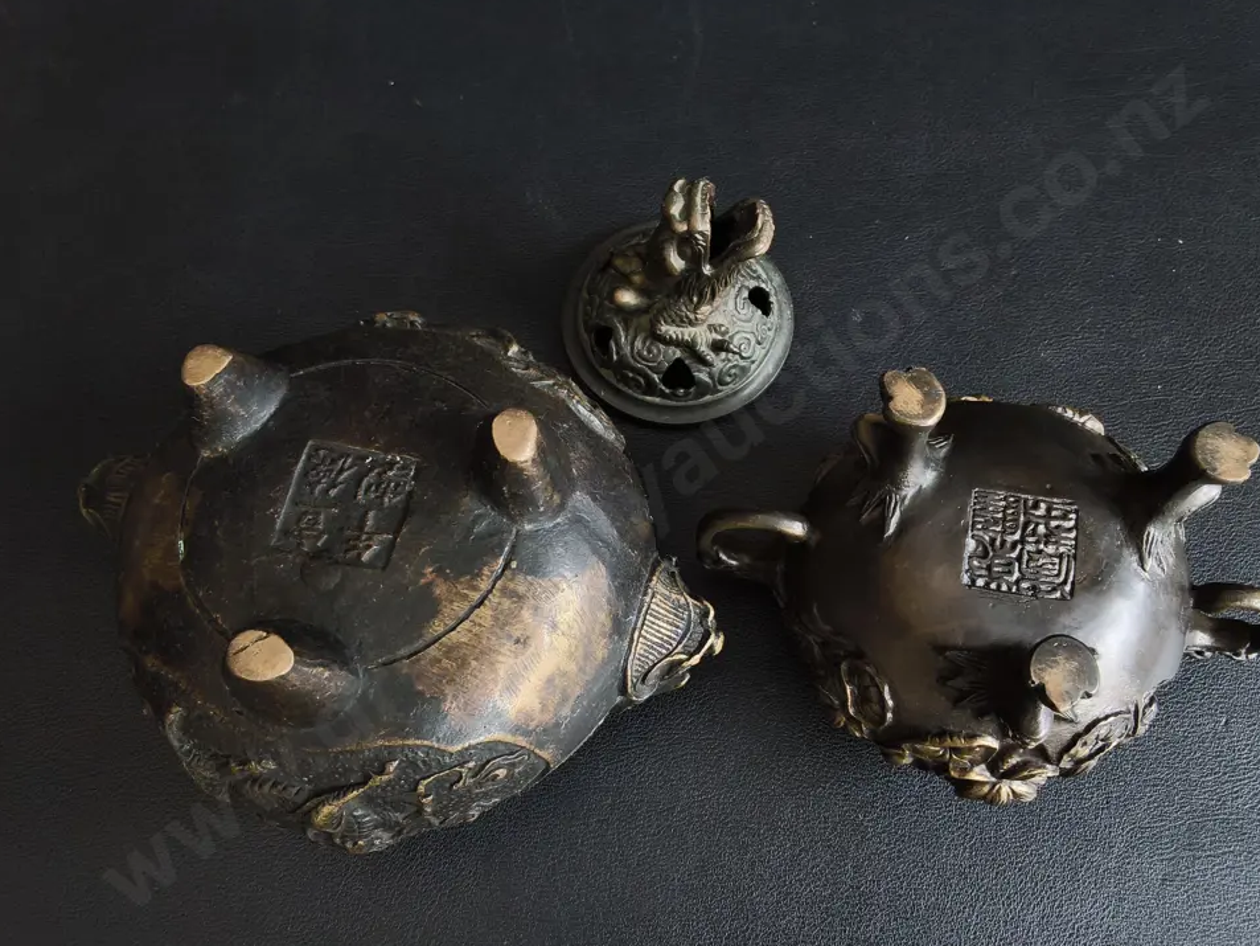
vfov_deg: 48.2
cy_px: 490
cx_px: 654
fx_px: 1056
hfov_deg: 61.6
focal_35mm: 29
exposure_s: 1/100
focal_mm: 2.87
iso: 100
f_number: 2
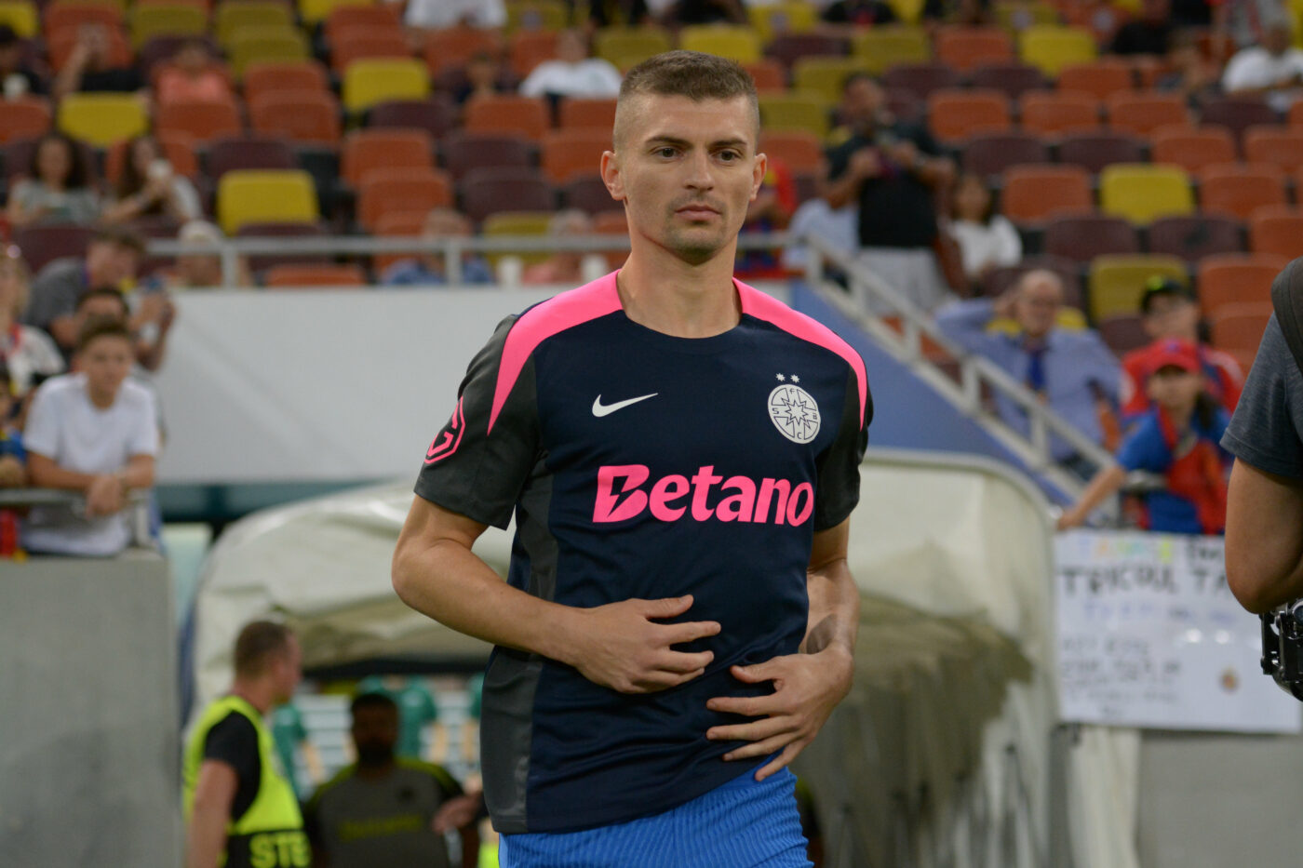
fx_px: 3800
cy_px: 434
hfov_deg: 19.5
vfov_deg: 13.0
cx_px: 652
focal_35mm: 105
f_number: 2.8
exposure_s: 1/1000
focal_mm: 70
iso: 1600
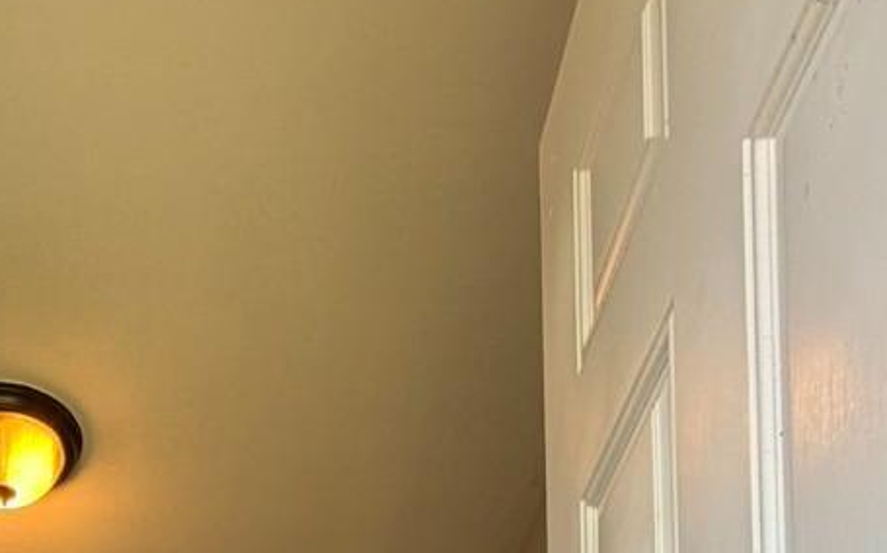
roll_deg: +0.3
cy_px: 1223
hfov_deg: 40.3
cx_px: 138
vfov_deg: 16.6
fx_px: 1136
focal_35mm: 47
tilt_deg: +0.9
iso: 125
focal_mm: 2.22
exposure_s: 1/121
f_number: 2.2
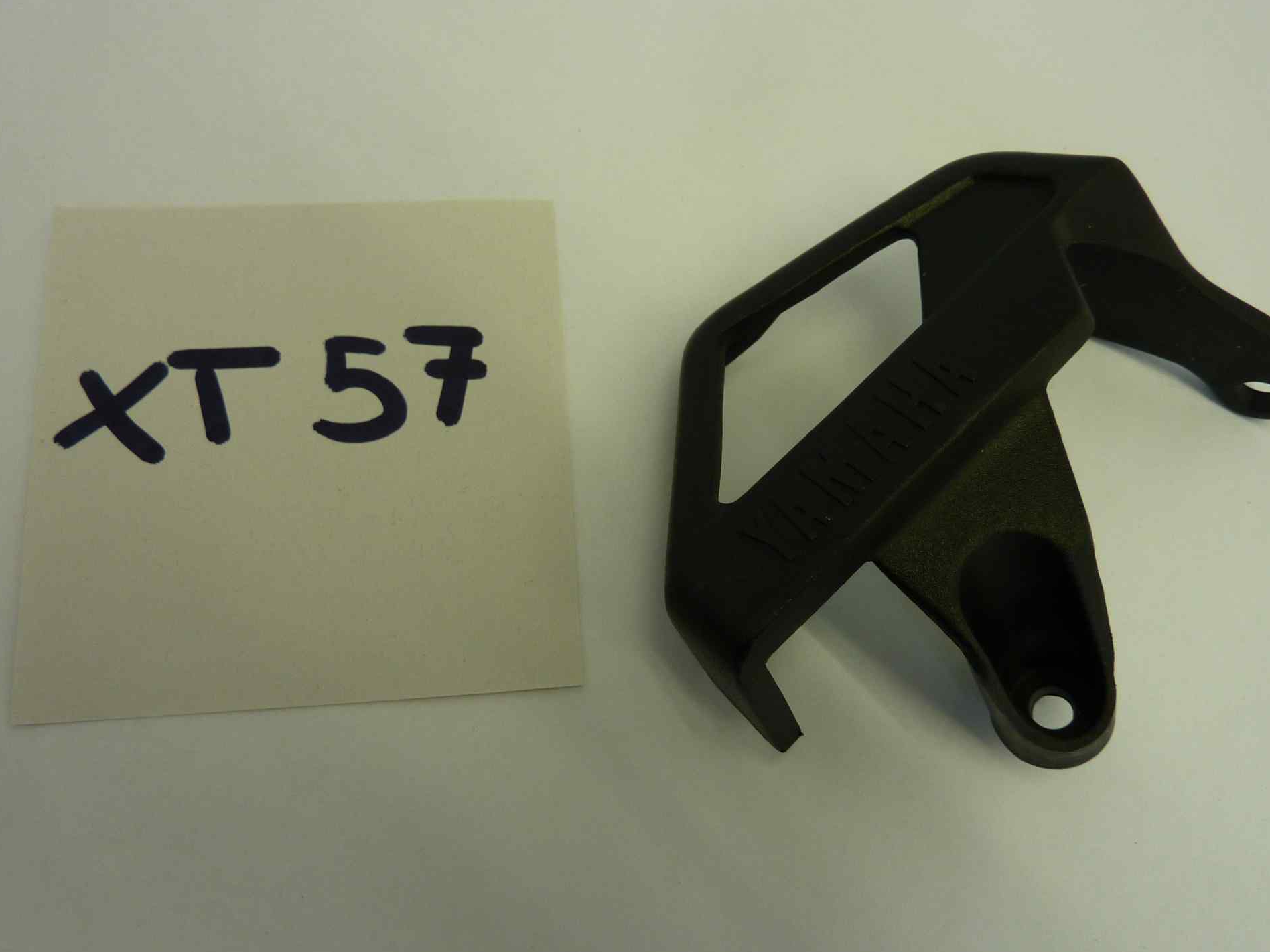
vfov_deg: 51.4
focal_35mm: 27
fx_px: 991
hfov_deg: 65.3
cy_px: 480
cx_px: 666
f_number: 3.3
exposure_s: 1/50
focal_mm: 4.1
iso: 80
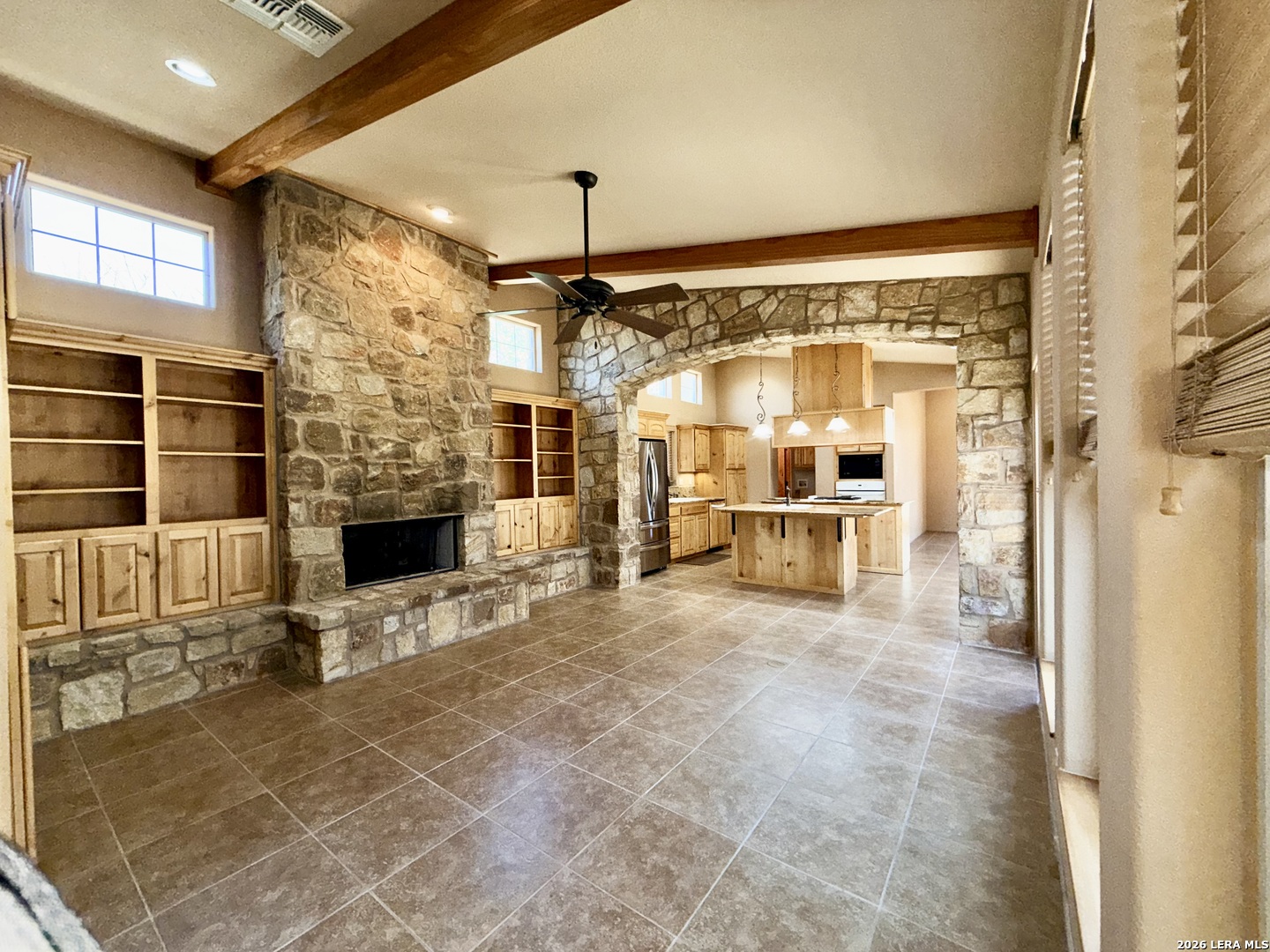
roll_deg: +1.4
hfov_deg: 102.1
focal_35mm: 14
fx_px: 514
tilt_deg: -0.8
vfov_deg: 85.7
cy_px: 476
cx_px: 635
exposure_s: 1/60
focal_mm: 2.22
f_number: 2.2
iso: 50
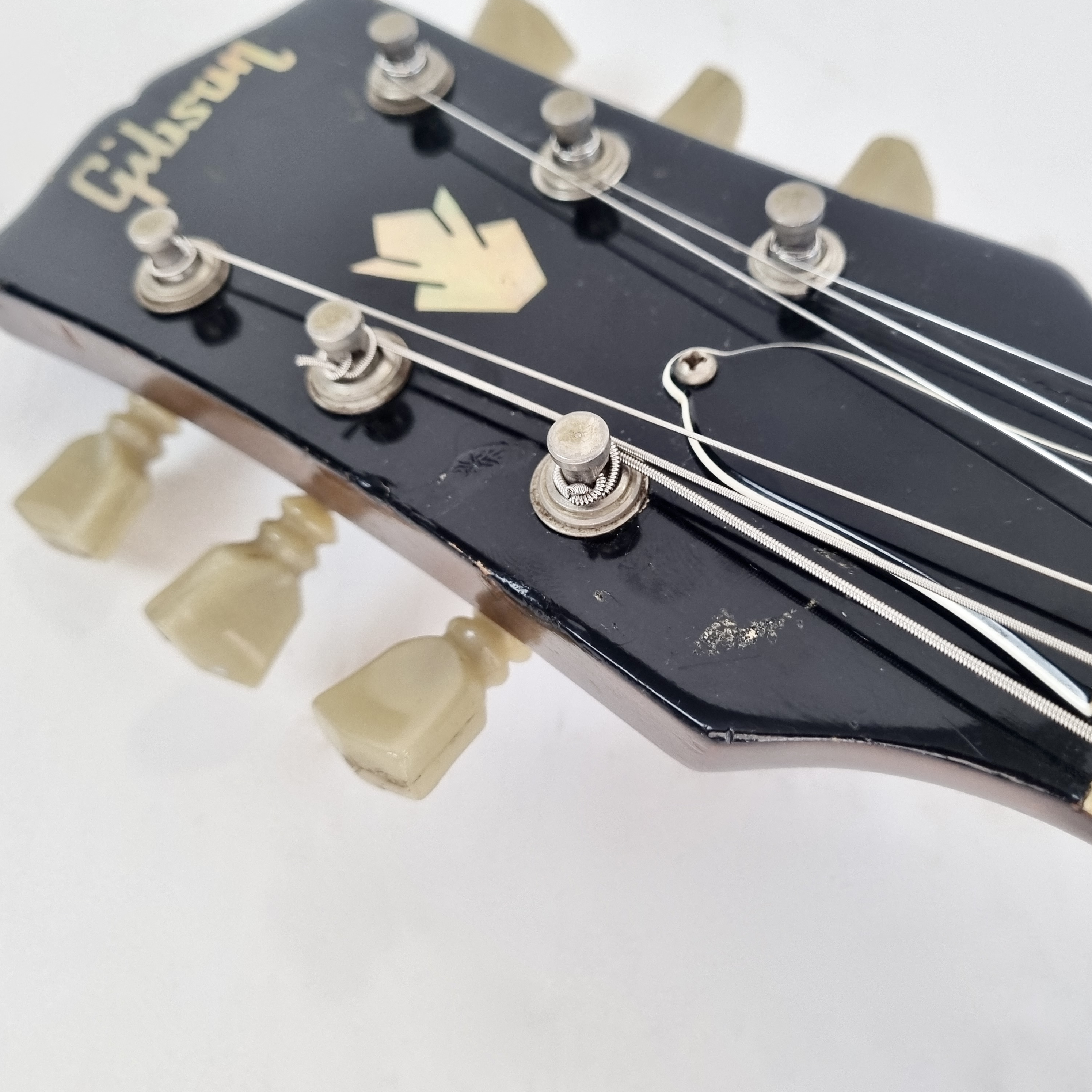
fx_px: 1106
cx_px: 618
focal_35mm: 31
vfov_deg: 52.5
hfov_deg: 52.4
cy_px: 548
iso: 80
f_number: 1.8
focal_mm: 5.4
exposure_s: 1/100
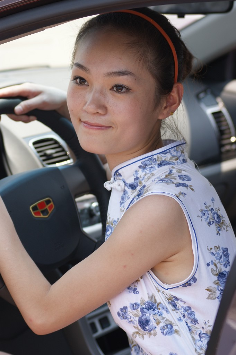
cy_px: 178
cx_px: 118
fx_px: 1034
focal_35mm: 105
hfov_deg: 13.0
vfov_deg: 19.5
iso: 100
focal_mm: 70
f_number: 4.5
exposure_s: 1/200
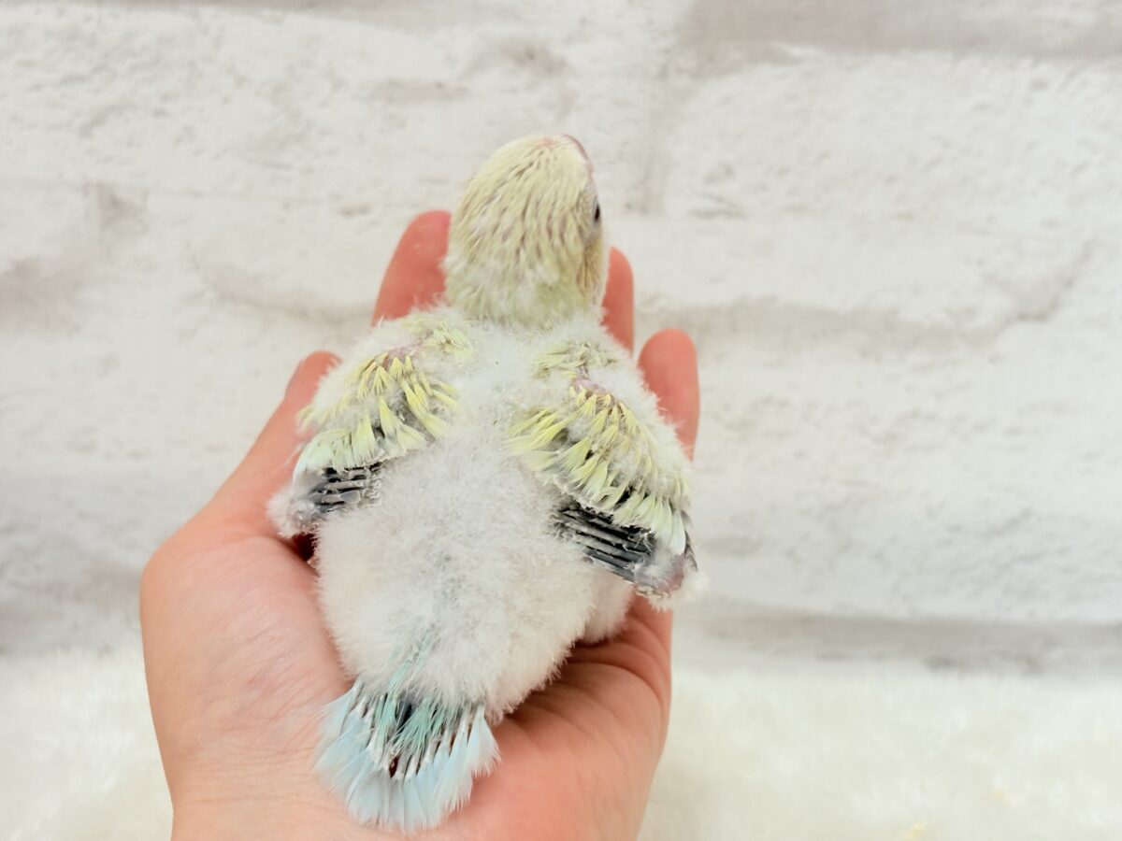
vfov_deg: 28.0
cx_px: 561
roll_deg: -3.1
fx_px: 1685
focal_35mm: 52
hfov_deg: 36.8
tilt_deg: -15.2
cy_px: 420
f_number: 1.6
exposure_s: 1/50
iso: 40
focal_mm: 5.96
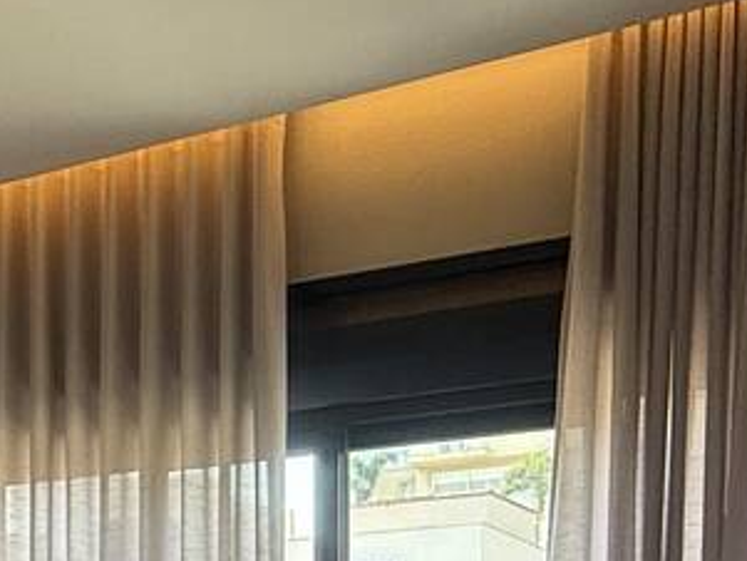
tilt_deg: +0.0
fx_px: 1446
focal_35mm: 67
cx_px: -10
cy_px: 757
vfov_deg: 19.9
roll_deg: +0.0
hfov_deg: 27.2
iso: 64
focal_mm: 2.22
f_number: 2.2
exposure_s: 1/134
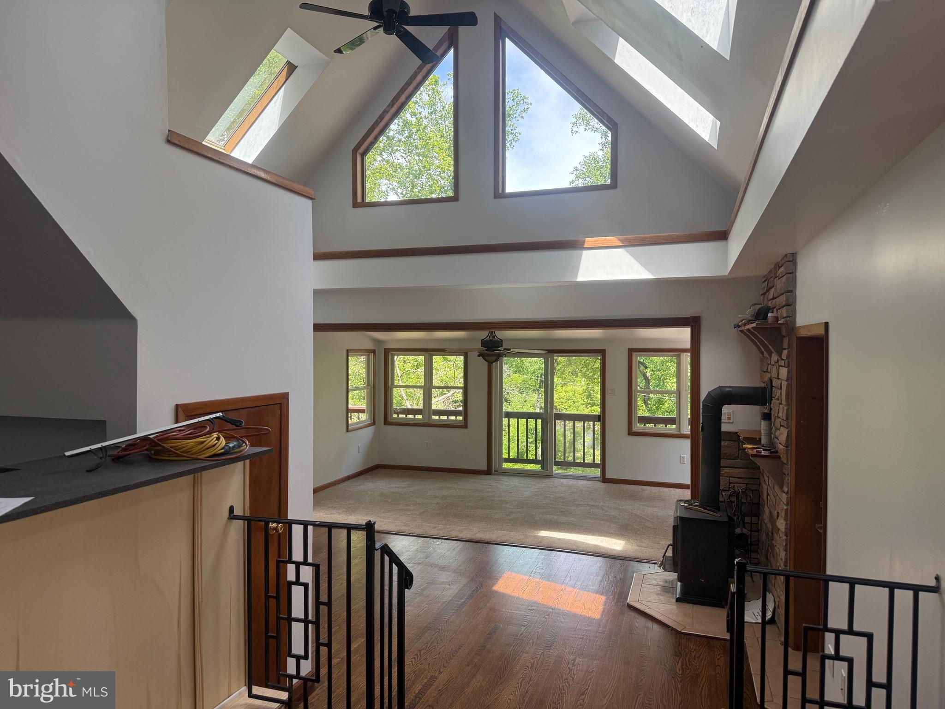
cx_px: 472
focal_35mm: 24
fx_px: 655
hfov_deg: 71.6
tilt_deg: -0.5
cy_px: 354
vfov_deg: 56.8
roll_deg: +1.2
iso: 100
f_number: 1.78
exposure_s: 1/312
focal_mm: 6.76
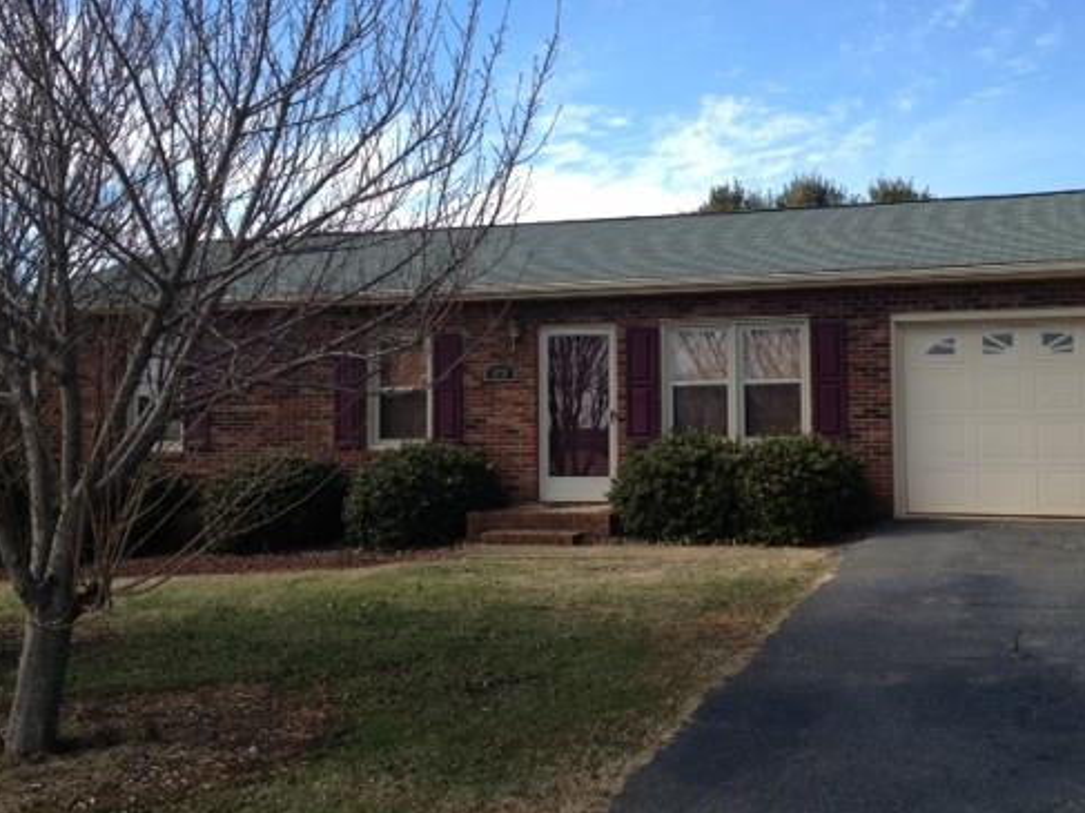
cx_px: 626
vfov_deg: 31.5
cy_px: 354
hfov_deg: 41.1
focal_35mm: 46
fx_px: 1441
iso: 50
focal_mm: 4.28
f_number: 2.4
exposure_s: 1/905
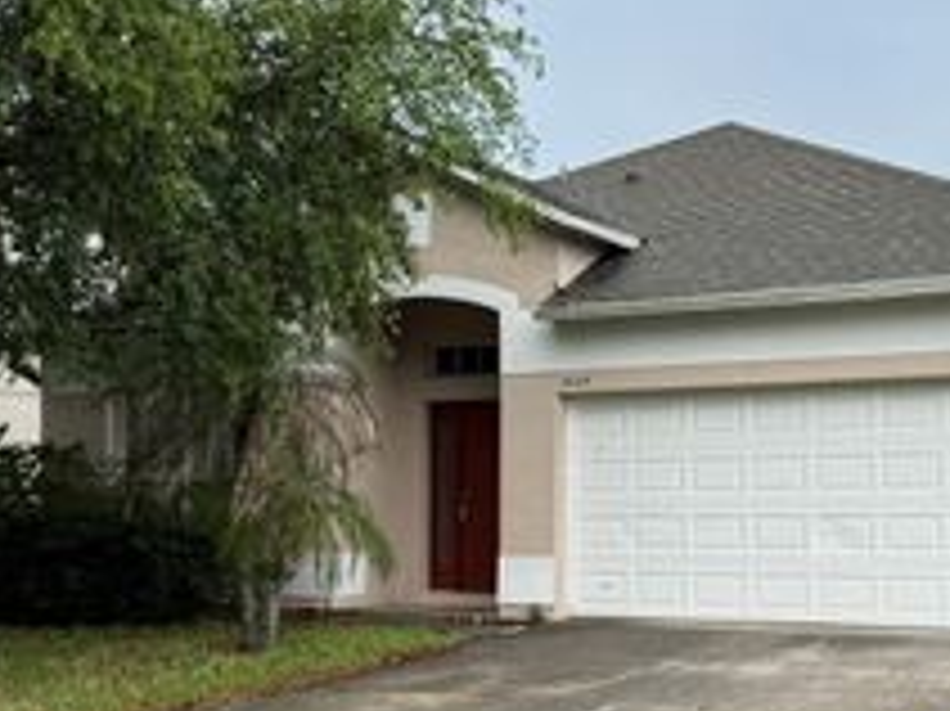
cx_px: 527
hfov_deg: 33.8
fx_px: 1563
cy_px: 466
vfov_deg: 25.5
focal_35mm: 57
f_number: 1.78
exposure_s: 1/1869
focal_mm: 6.76
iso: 80
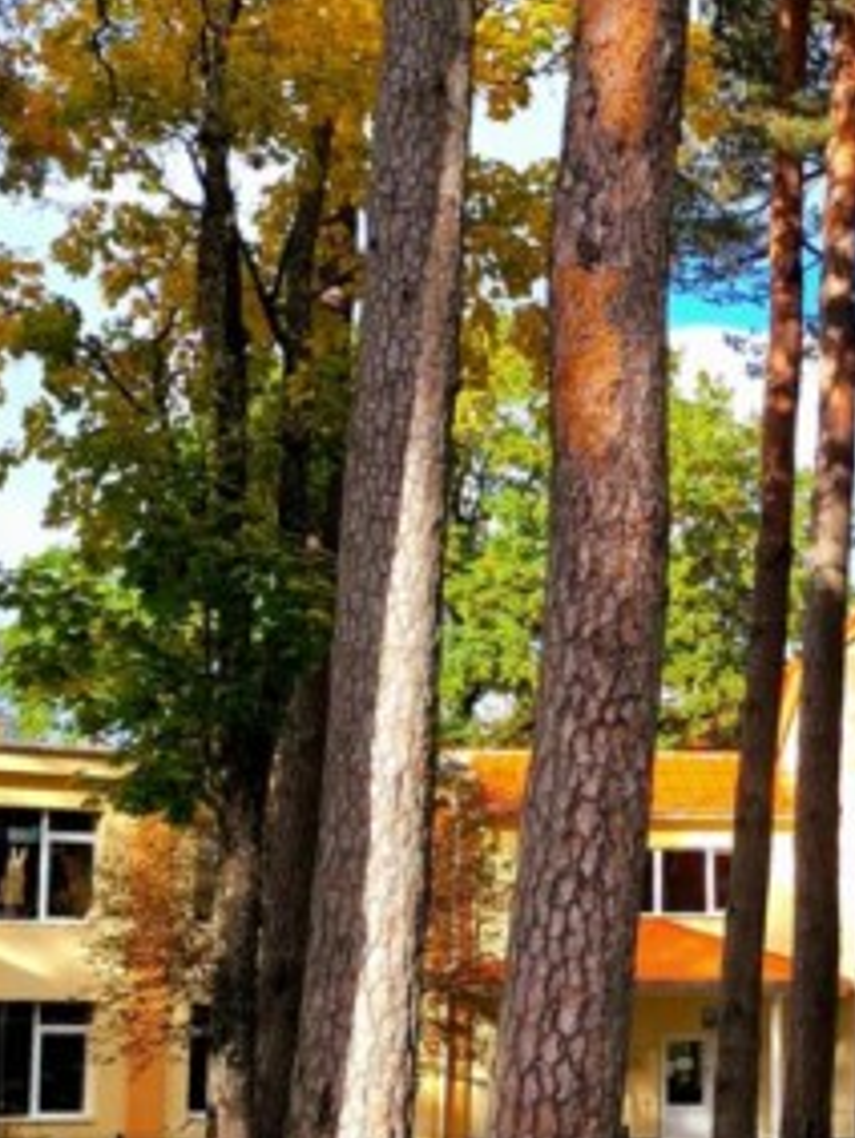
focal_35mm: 88
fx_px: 2894
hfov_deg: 16.6
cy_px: 690
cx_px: 758
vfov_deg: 22.2
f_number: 1.8
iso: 50
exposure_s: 1/455
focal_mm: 6.4
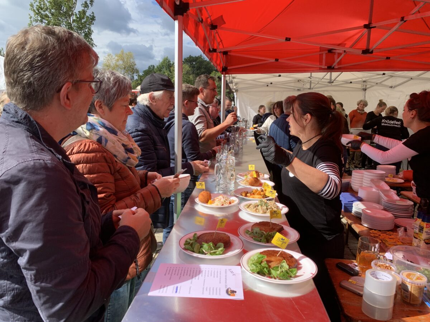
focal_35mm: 26
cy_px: 161
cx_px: 215
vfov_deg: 53.1
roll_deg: +0.3
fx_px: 323
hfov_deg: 67.3
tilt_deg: -6.8
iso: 25
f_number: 1.8
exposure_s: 1/1368
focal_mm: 4.25
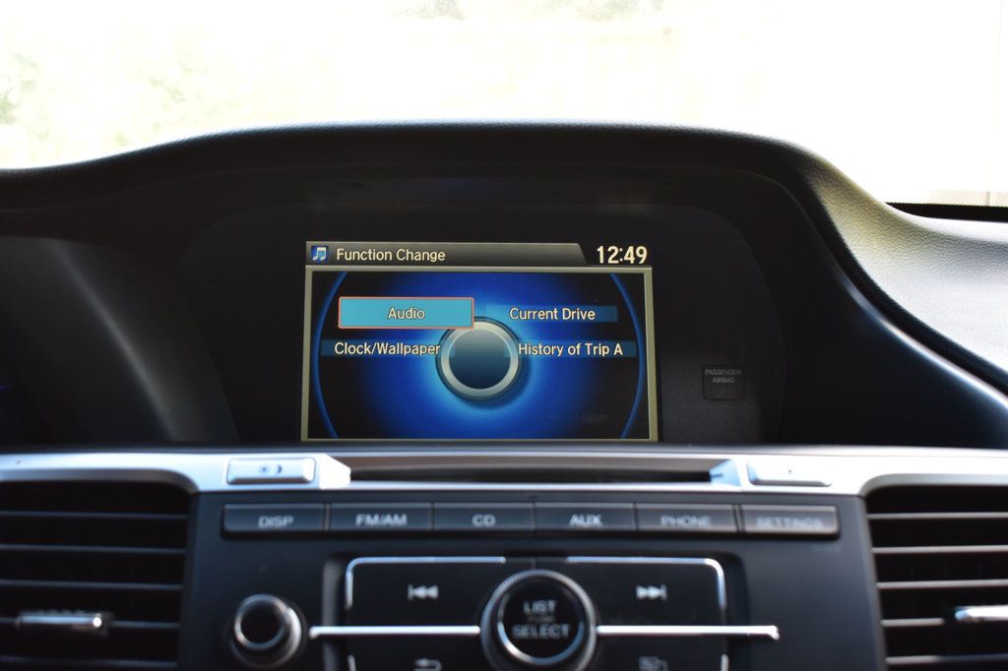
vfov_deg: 28.9
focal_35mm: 46
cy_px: 336
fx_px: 1302
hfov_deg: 42.3
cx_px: 504
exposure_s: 1/40
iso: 400
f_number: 7.1
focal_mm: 31
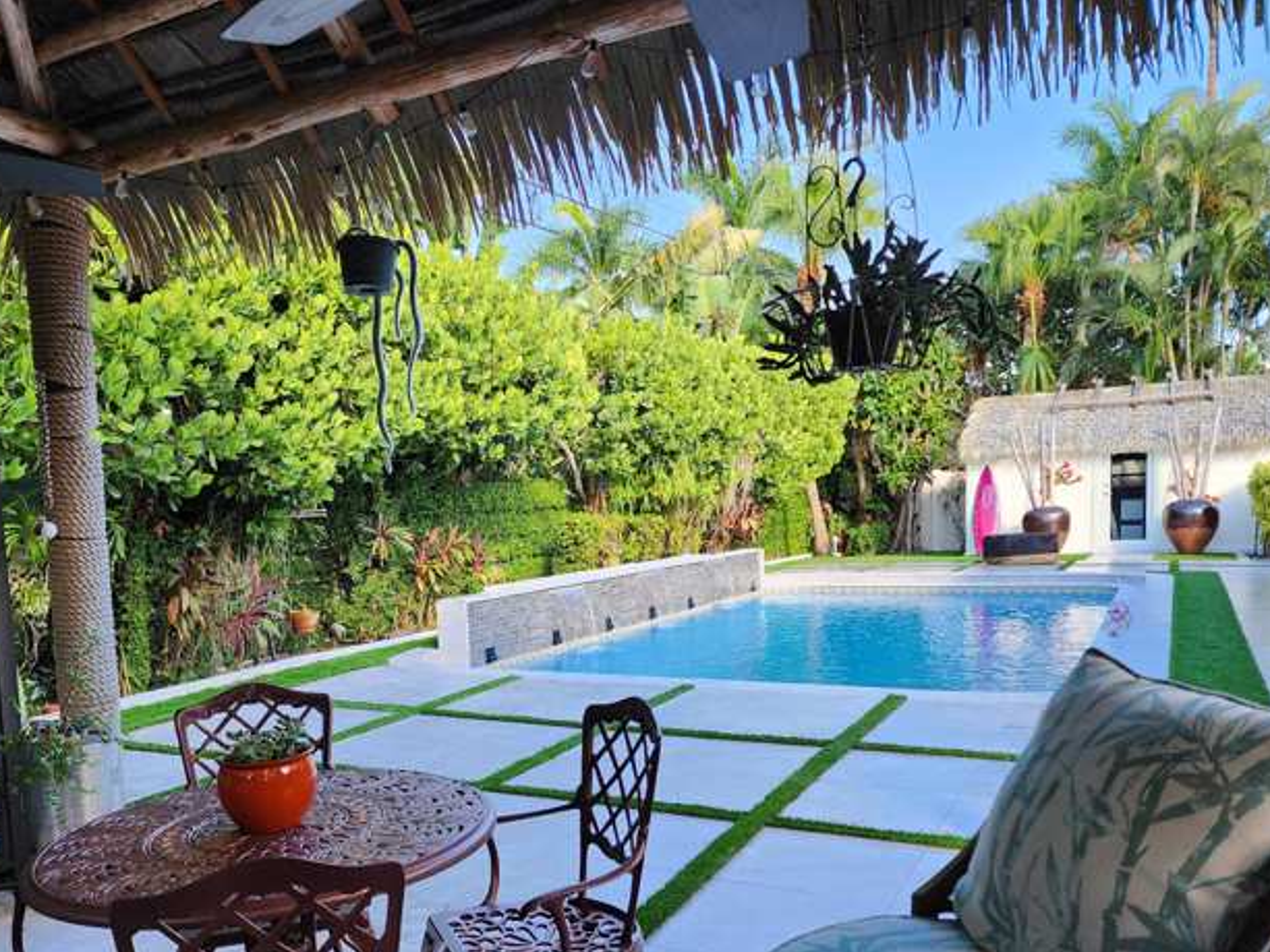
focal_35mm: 30
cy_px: 619
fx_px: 1101
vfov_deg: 46.2
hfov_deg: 59.4
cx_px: 499
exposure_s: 1/180
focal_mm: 6.4
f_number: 1.8
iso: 40
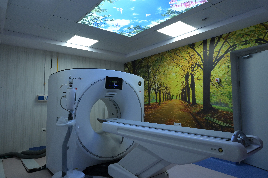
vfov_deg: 53.1
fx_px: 179
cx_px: 134
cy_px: 89
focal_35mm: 24
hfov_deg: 73.8
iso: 4000
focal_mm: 24
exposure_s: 1/160
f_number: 11
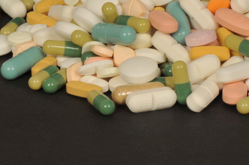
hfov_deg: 7.7
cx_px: 238
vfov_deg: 5.2
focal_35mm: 265
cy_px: -38
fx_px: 1832
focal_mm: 105
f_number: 32
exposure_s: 3
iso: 200
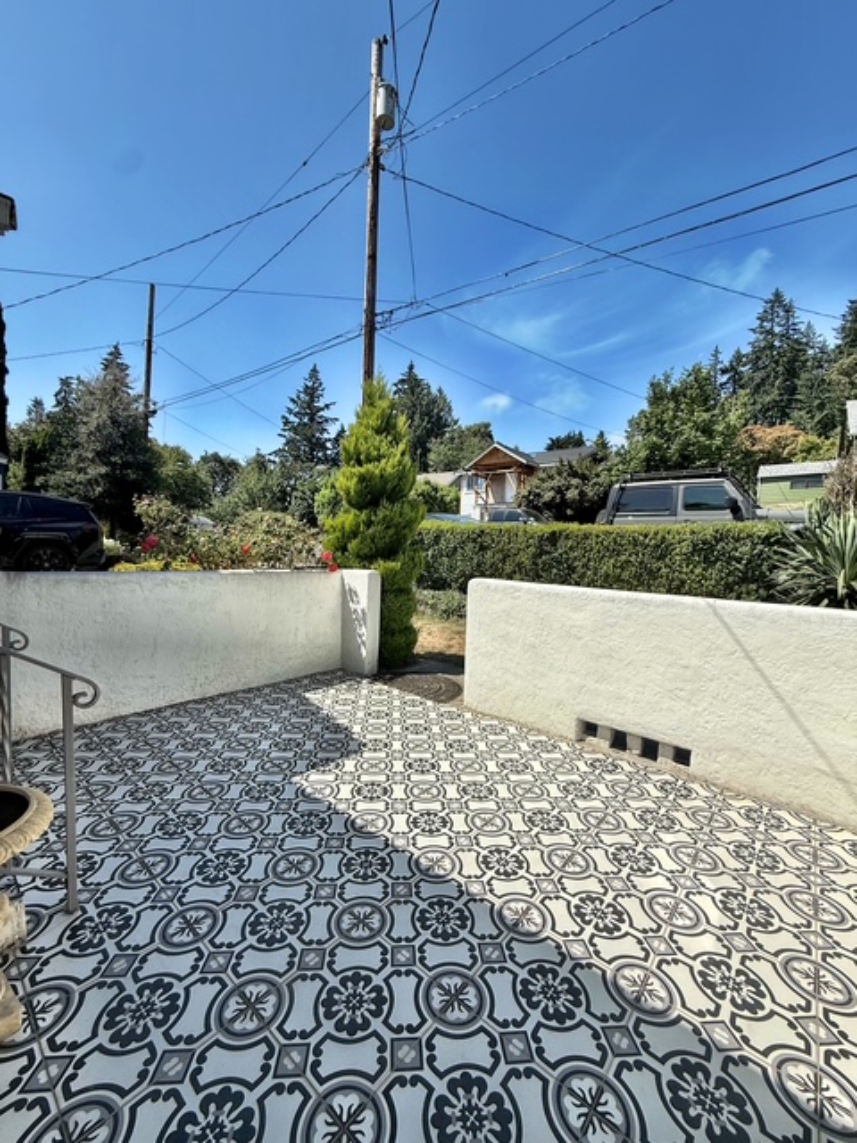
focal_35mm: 14
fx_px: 462
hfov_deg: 85.7
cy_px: 572
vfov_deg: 102.1
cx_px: 428
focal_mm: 2.22
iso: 50
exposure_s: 1/3663
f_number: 2.2
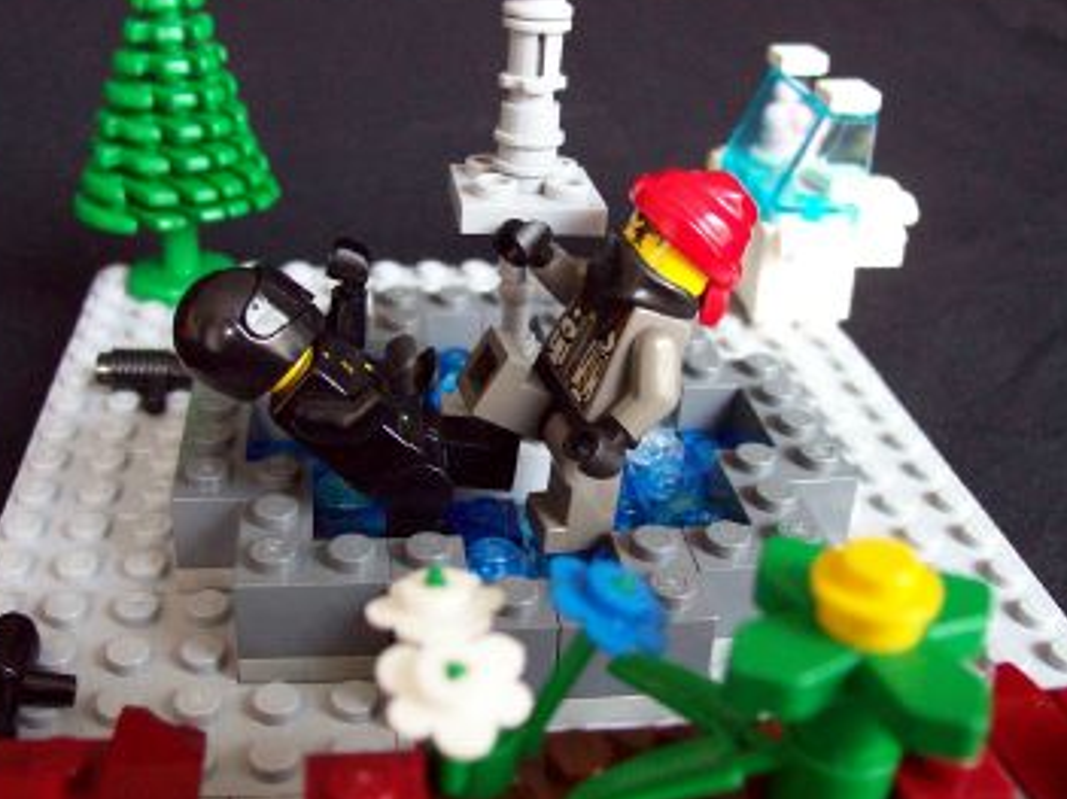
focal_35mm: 41
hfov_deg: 45.7
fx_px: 1263
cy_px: 360
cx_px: 465
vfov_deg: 35.1
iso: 160
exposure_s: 1/8
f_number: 2.7
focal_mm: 6
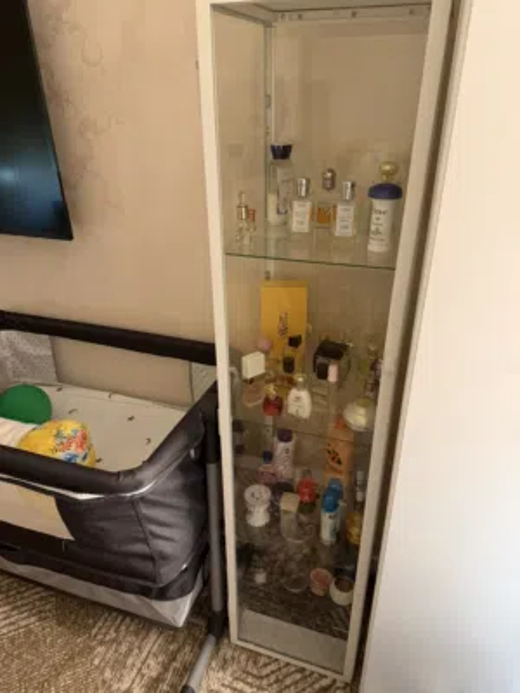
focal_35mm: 24
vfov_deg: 71.6
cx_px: 260
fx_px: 481
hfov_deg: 56.8
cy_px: 346
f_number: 1.78
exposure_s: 1/33
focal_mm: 6.76
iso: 640
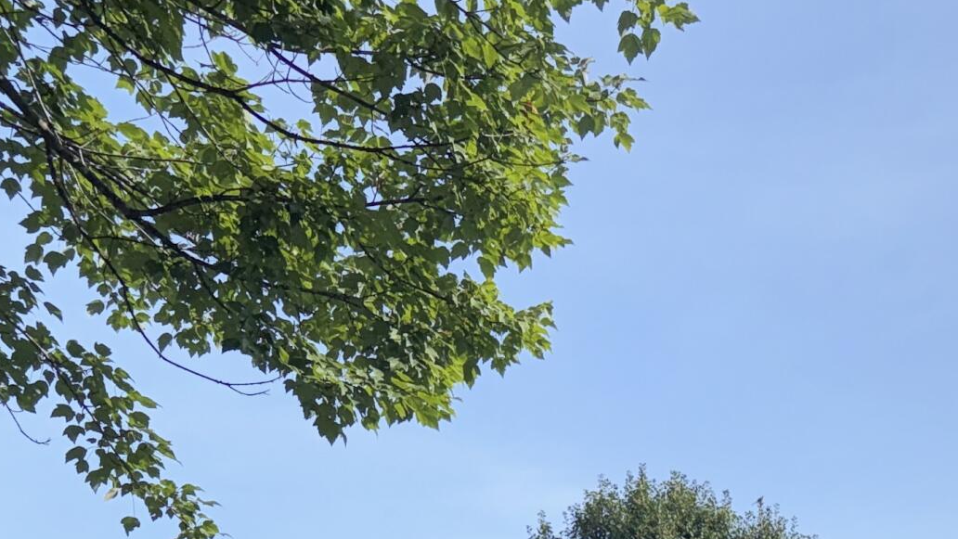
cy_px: 1012
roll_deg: +0.4
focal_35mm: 76
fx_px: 1931
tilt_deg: -1.0
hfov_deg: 26.1
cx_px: 999
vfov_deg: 13.9
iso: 80
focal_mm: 6.76
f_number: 1.78
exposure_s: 1/3597
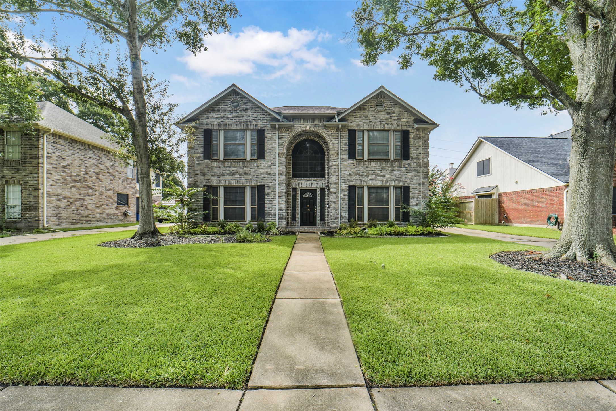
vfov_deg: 81.2
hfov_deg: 104.2
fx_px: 240
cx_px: 308
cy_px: 206
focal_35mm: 14
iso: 500
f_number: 11
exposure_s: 1/320
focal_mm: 14
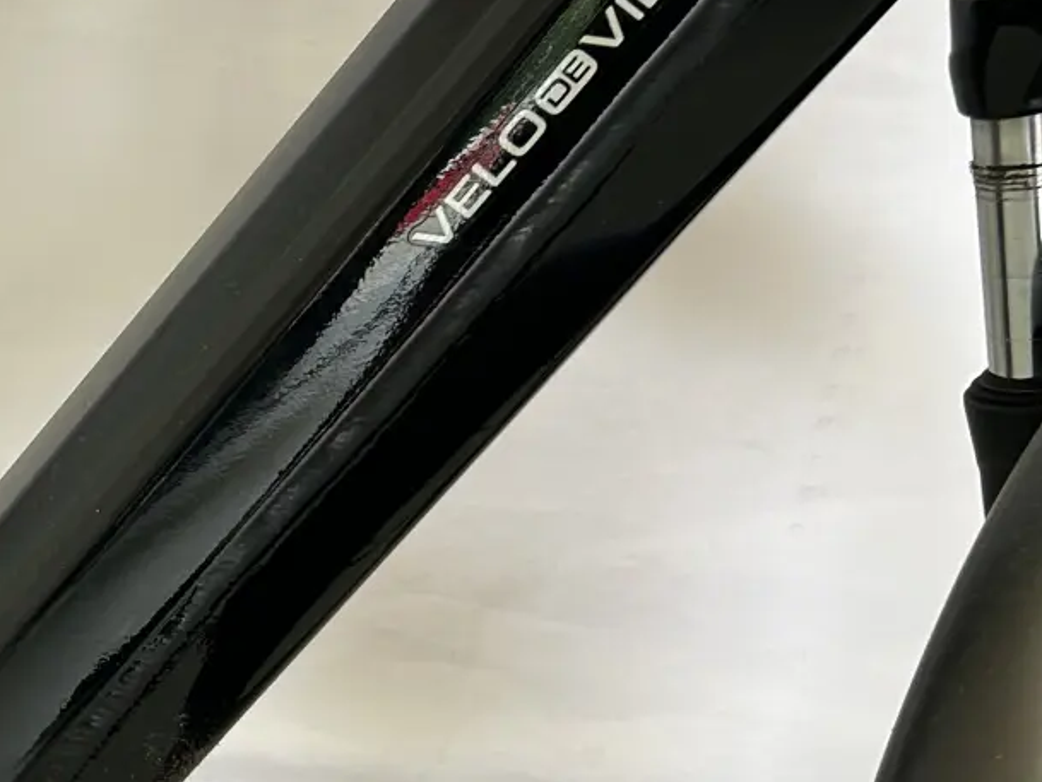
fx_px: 2469
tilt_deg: -27.6
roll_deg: -5.8
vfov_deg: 17.9
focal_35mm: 82
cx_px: -308
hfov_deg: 21.6
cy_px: 597
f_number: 1.5
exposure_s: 1/121
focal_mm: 5.7
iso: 80
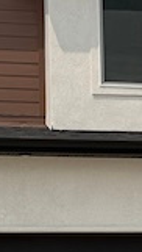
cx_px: 156
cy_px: 216
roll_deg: +1.1
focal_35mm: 130
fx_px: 867
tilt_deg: +6.1
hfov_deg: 9.3
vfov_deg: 16.3
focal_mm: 6.76
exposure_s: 1/8130
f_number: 1.78
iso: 80
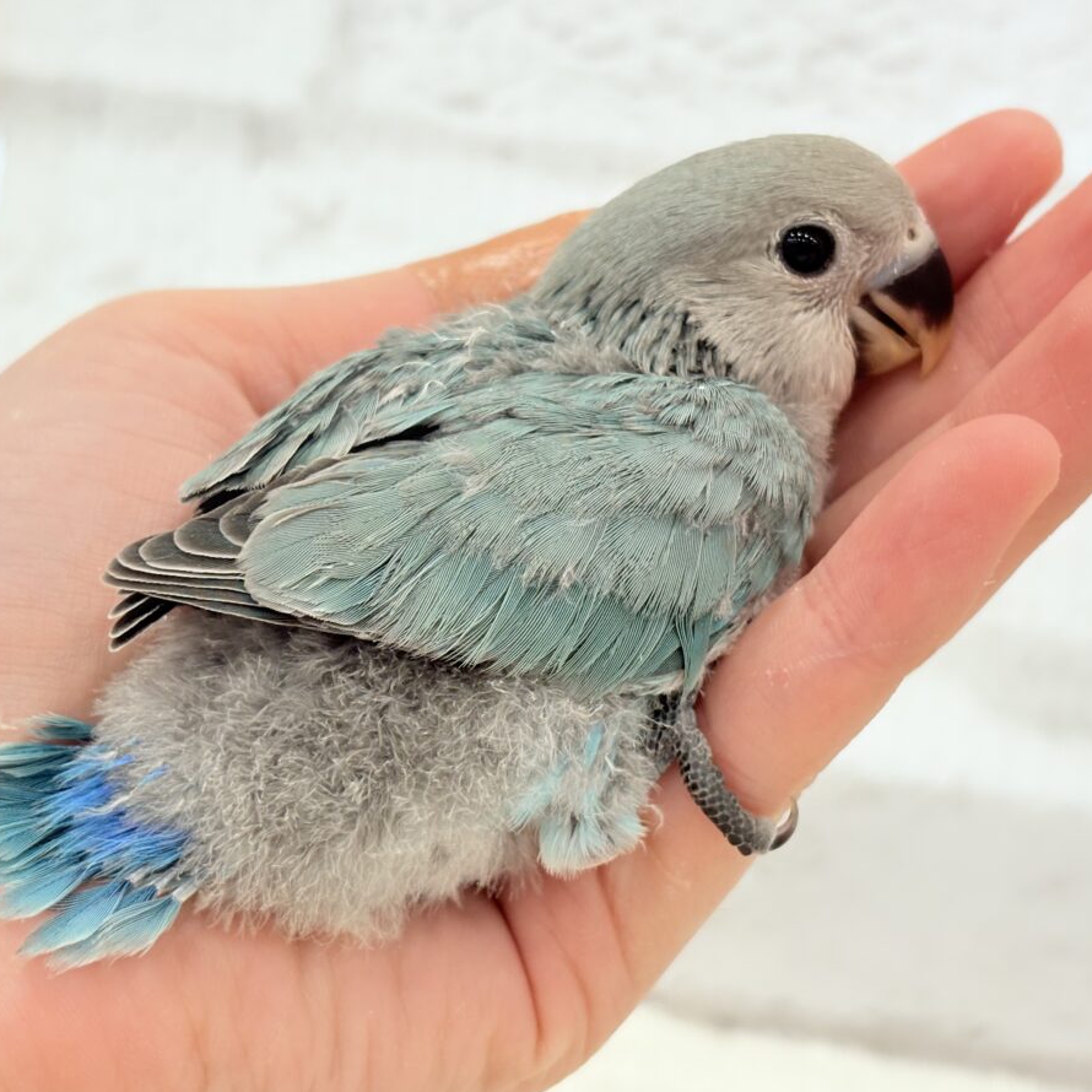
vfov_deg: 27.7
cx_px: 526
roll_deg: -6.7
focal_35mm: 62
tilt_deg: -6.1
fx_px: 2213
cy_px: 551
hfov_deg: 27.7
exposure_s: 1/100
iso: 80
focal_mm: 5.96
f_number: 1.6
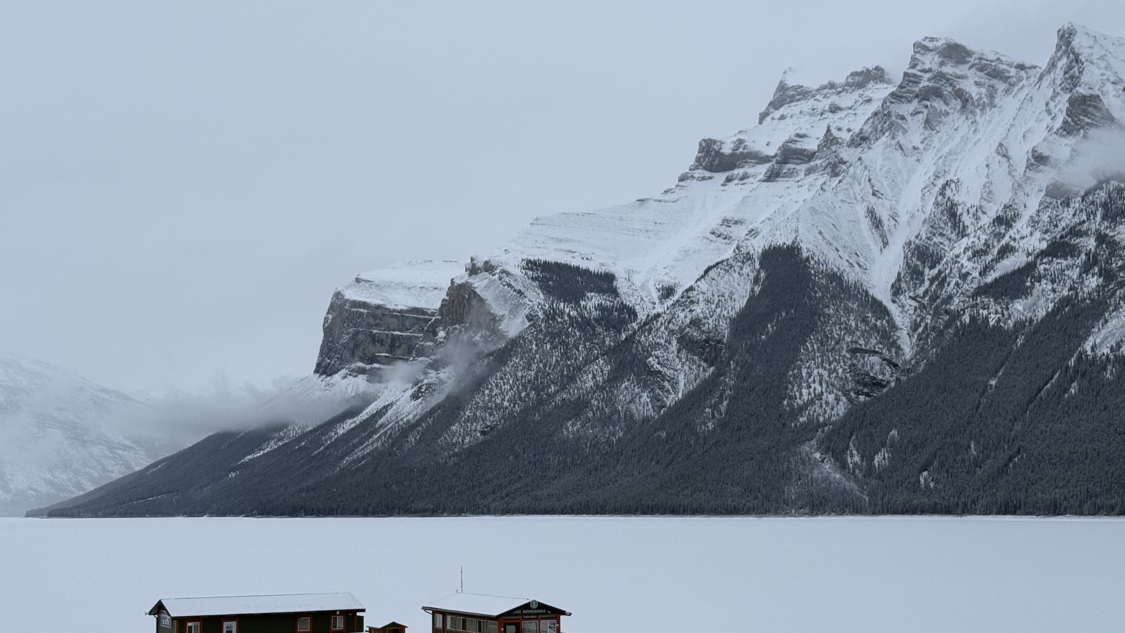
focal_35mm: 53
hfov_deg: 39.2
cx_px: 562
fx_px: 1581
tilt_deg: +5.3
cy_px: 387
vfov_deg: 22.6
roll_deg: +0.0
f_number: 1.78
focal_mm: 6.76
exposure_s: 1/2088
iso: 64
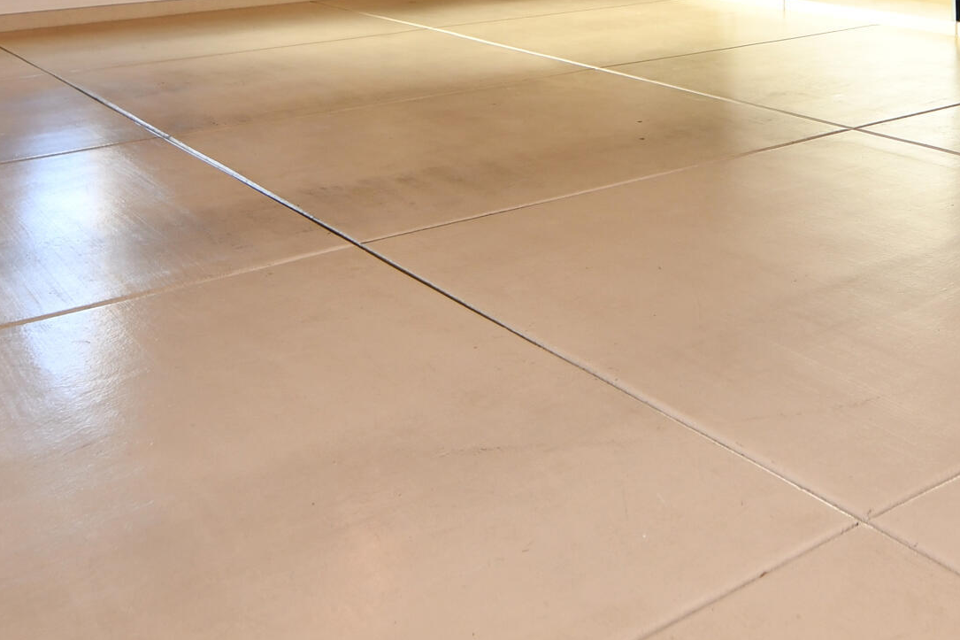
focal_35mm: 47
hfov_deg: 40.2
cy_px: -166
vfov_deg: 25.2
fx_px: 1253
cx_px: 766
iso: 220
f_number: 4
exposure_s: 1/60
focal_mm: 11.5
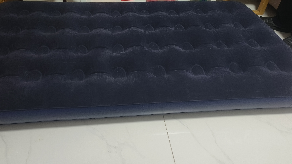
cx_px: 135
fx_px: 225
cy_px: 42
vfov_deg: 39.2
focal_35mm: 29
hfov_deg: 66.0
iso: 712
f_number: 1.75
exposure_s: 1/30
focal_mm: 5.5
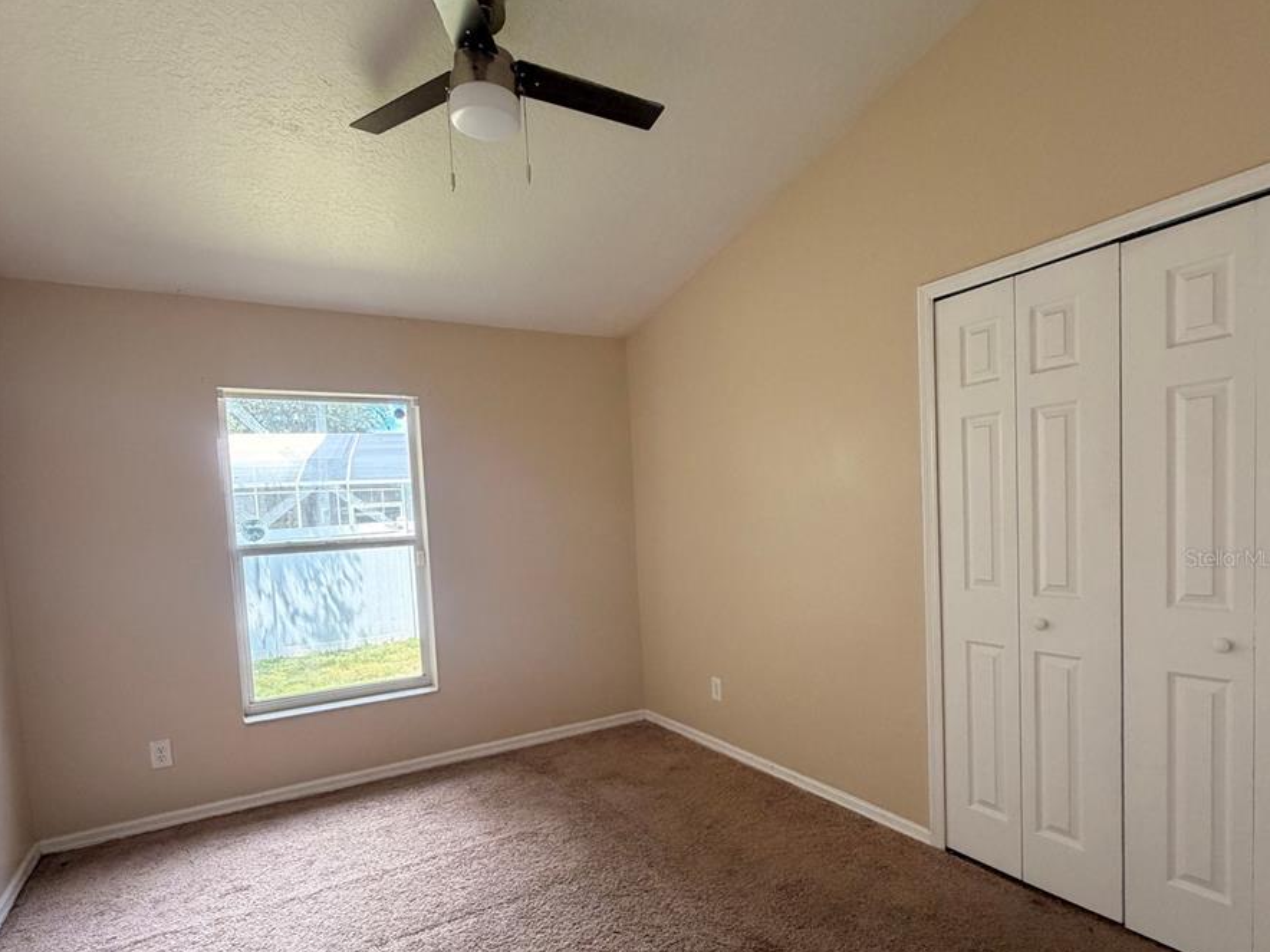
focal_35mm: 19
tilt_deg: -3.6
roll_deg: +2.3
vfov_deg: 68.2
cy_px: 557
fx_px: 697
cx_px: 641
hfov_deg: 84.7
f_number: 2.2
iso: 250
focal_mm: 2.22
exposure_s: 1/121
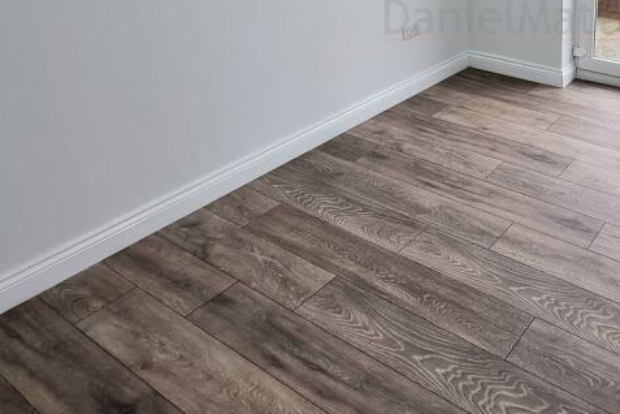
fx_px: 499
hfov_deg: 56.2
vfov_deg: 40.8
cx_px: 542
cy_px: 27
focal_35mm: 29
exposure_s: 1/50
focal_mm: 2.2
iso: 125
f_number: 2.2
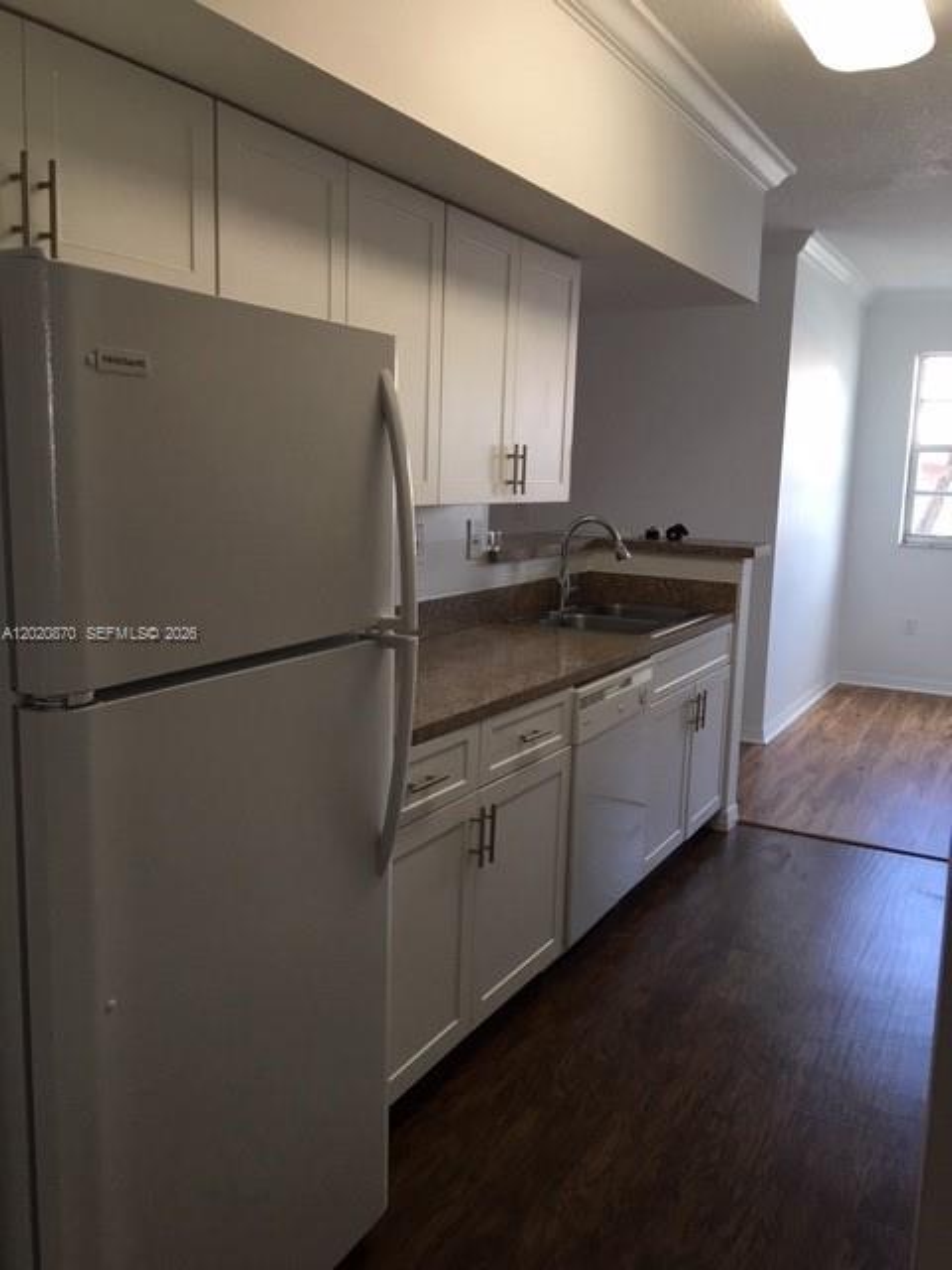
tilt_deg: -9.4
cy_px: 635
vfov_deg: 61.7
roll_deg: -2.1
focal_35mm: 29
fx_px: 1063
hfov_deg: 48.2
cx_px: 476
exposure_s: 1/30
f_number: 2.2
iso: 32
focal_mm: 4.15
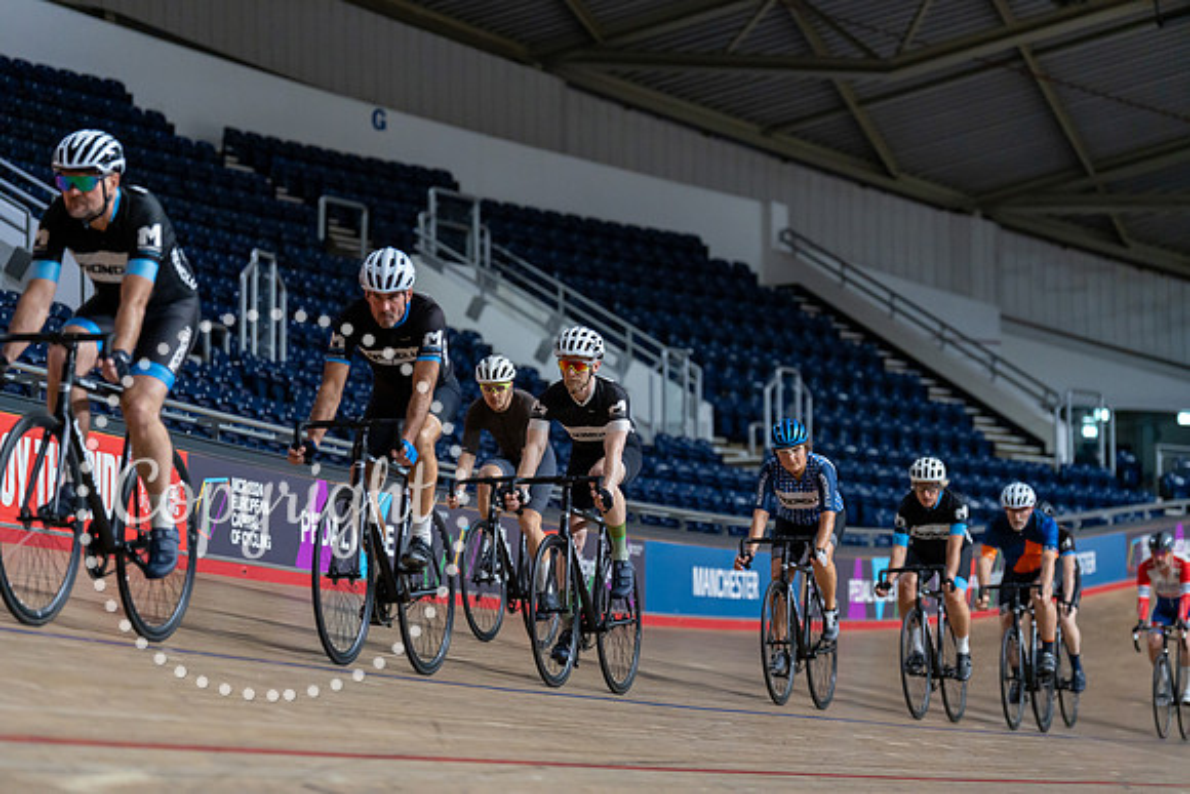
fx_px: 4133
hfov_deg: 16.4
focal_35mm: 125
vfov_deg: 11.0
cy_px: 397
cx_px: 595
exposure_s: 1/800
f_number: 2.8
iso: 3200
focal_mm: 125
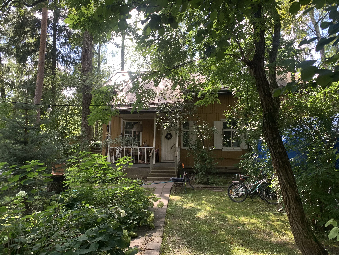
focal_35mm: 26
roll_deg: -1.4
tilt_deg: +3.3
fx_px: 255
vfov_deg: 53.1
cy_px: 128
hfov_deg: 67.3
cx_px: 170
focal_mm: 4.25
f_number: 1.8
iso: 25
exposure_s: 1/656
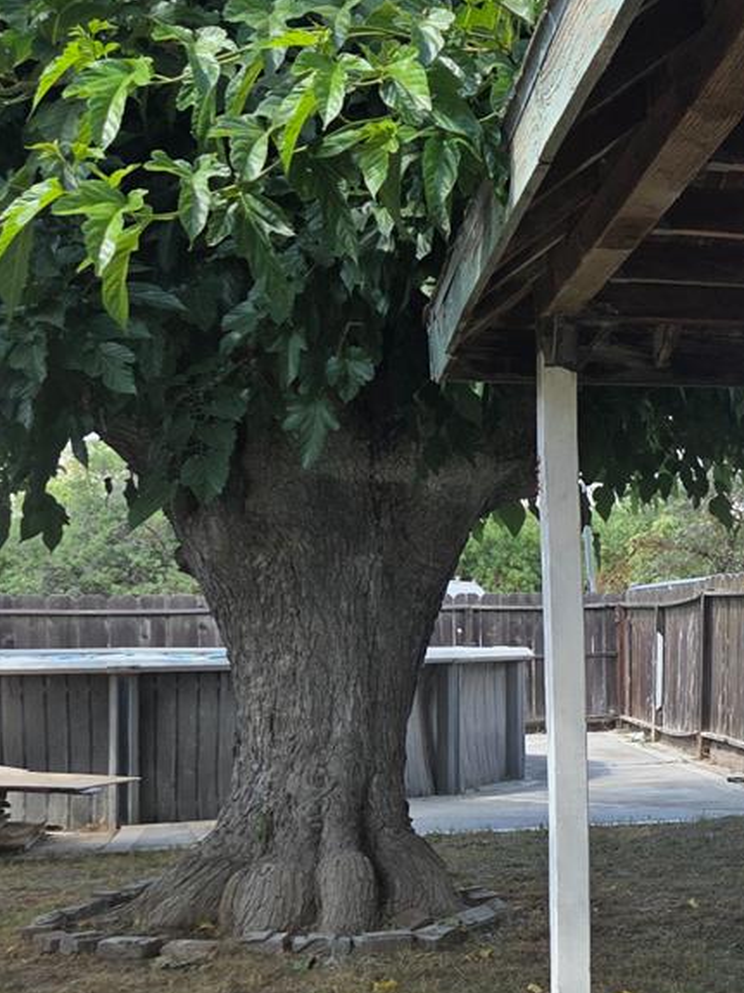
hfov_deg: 22.4
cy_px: 674
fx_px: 1720
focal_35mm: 60
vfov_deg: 31.9
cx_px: 912
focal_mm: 5.4
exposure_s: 1/1529
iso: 80
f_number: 1.8
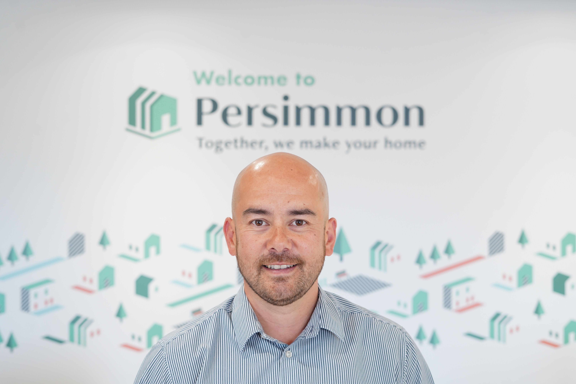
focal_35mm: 50
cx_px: 288
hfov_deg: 39.6
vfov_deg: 27.0
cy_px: 192
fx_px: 800
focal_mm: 50
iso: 1250
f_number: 4
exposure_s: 1/50
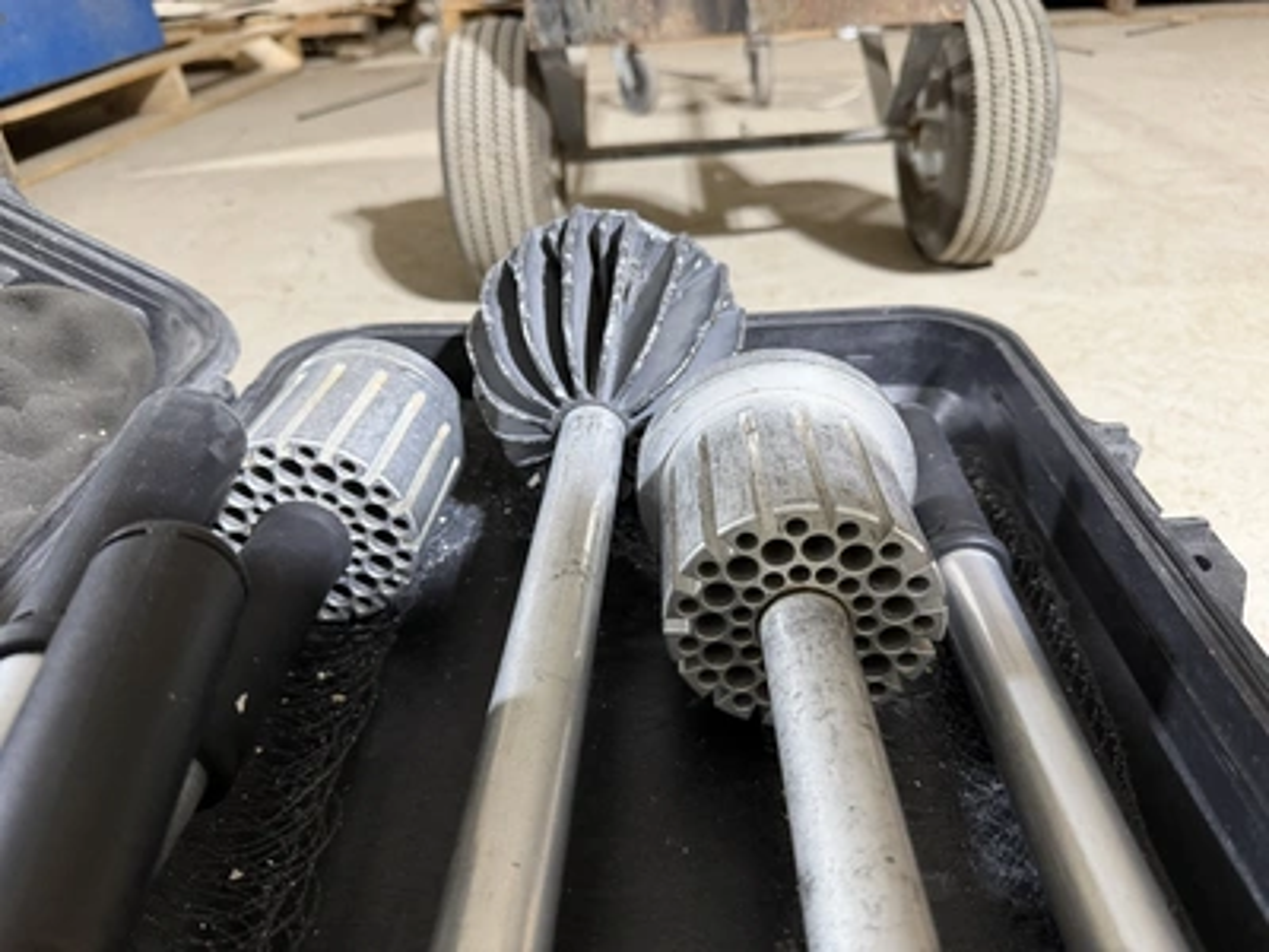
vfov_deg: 56.8
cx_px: 634
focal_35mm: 24
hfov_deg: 71.6
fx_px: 880
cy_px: 476
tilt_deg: -32.8
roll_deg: +5.6
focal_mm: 6.76
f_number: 1.78
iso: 400
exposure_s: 1/60
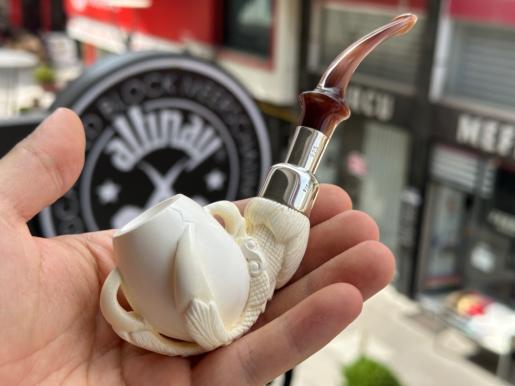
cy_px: 193
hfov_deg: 39.7
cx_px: 258
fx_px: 714
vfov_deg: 30.3
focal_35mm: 48
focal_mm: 6.86
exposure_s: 1/1041
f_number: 1.78
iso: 64
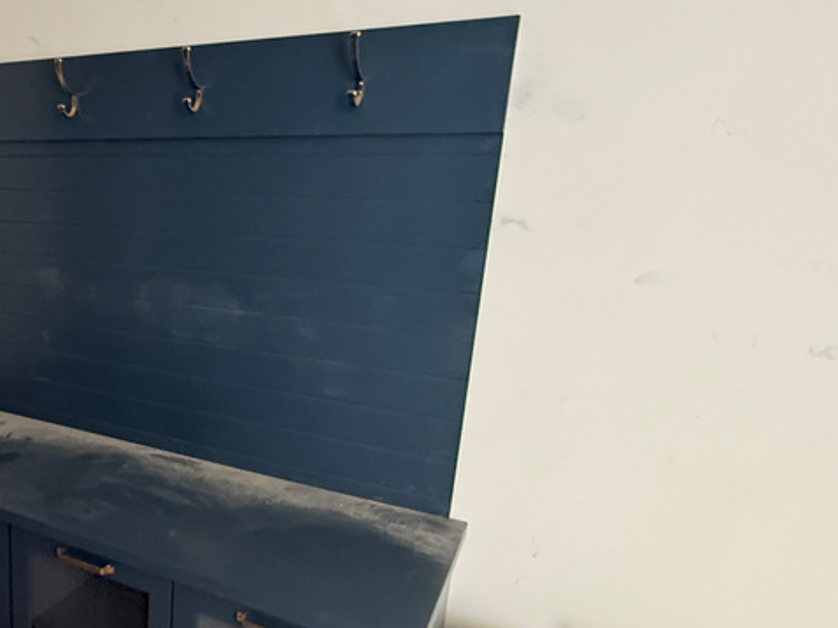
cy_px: 367
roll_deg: -0.9
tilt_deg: -13.6
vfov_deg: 46.6
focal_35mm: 30
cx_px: 130
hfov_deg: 54.4
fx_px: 726
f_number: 2.2
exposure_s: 1/60
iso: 640
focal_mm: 2.22
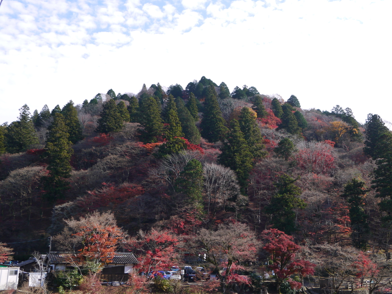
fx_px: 408
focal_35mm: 36
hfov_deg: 51.4
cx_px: 196
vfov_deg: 39.7
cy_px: 147
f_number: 6.3
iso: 160
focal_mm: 18
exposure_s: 1/250
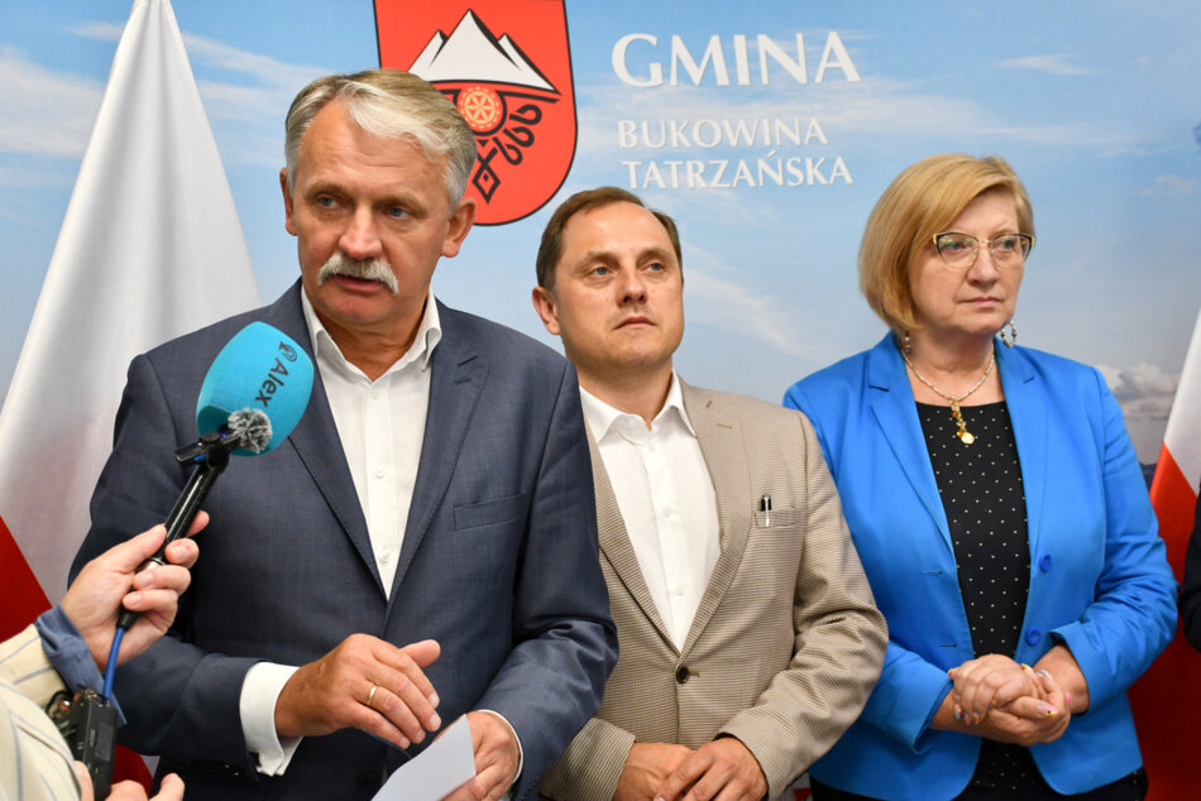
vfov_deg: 26.0
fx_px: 1735
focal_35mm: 52
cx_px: 600
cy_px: 400
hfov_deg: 38.2
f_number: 4.5
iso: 1000
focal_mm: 35
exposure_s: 1/80
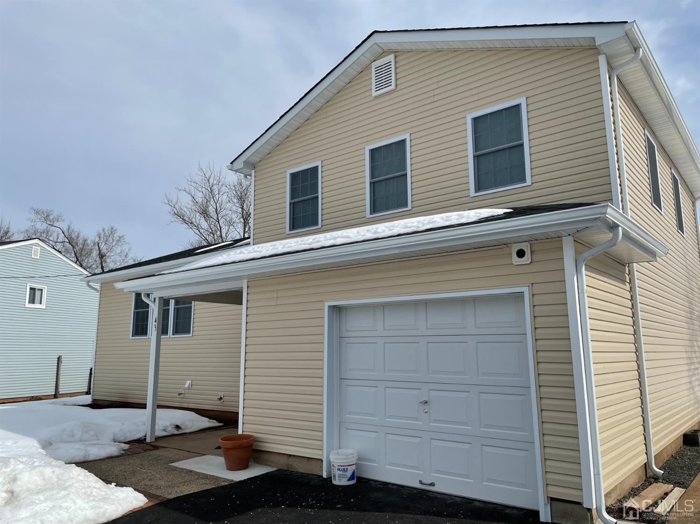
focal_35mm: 26
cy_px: 262
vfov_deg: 53.0
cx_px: 350
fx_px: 526
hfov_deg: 67.3
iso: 32
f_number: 1.6
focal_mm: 4.2
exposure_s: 1/7299
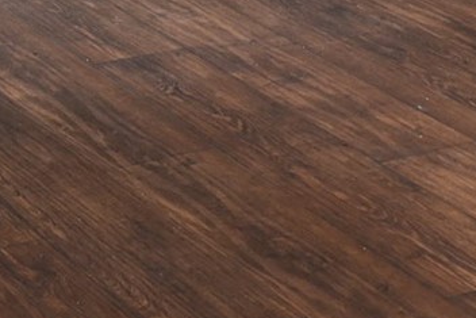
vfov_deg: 8.1
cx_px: 93
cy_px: -587
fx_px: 1958
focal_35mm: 148
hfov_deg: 13.8
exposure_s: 1/80
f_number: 4.5
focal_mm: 24
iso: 400
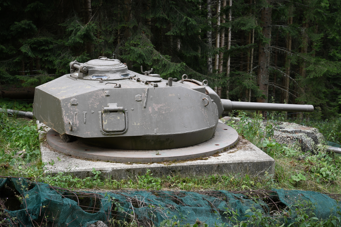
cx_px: 170
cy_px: 114
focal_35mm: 69
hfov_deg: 29.2
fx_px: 654
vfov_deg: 19.7
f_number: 4.5
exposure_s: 1/125
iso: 125
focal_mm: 46
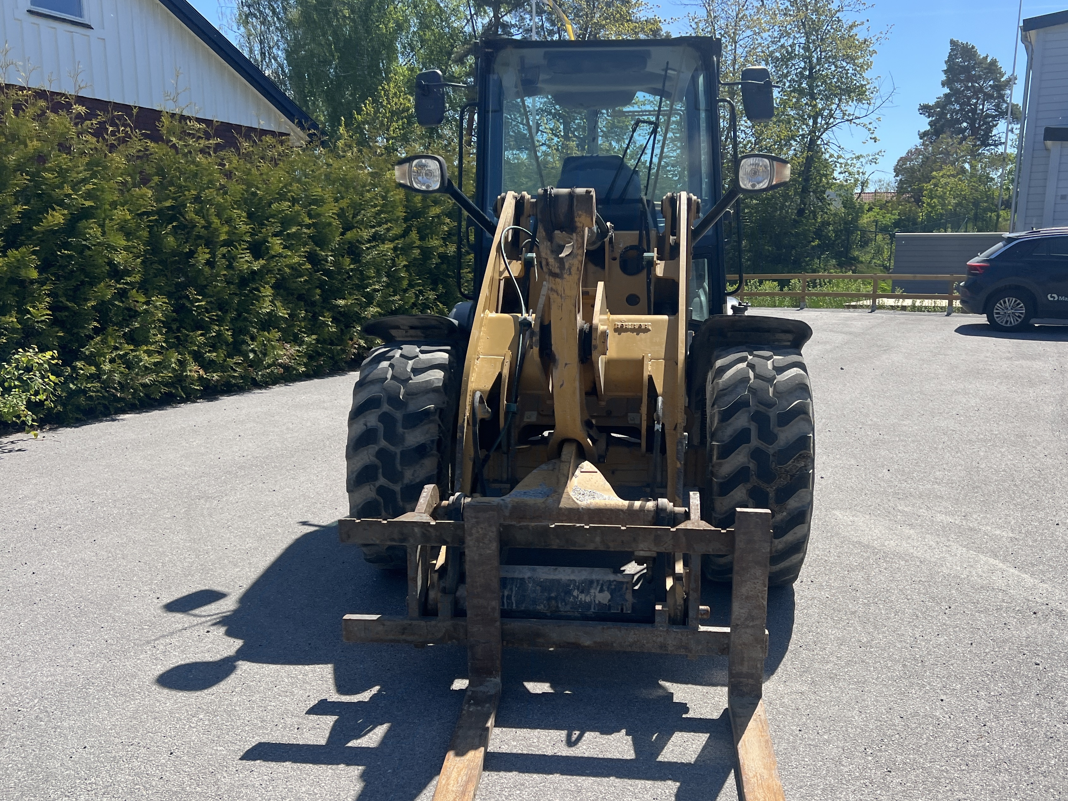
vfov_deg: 45.3
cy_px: 456
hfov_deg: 58.3
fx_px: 956
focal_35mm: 31
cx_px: 576
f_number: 1.5
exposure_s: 1/3571
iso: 50
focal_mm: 5.7
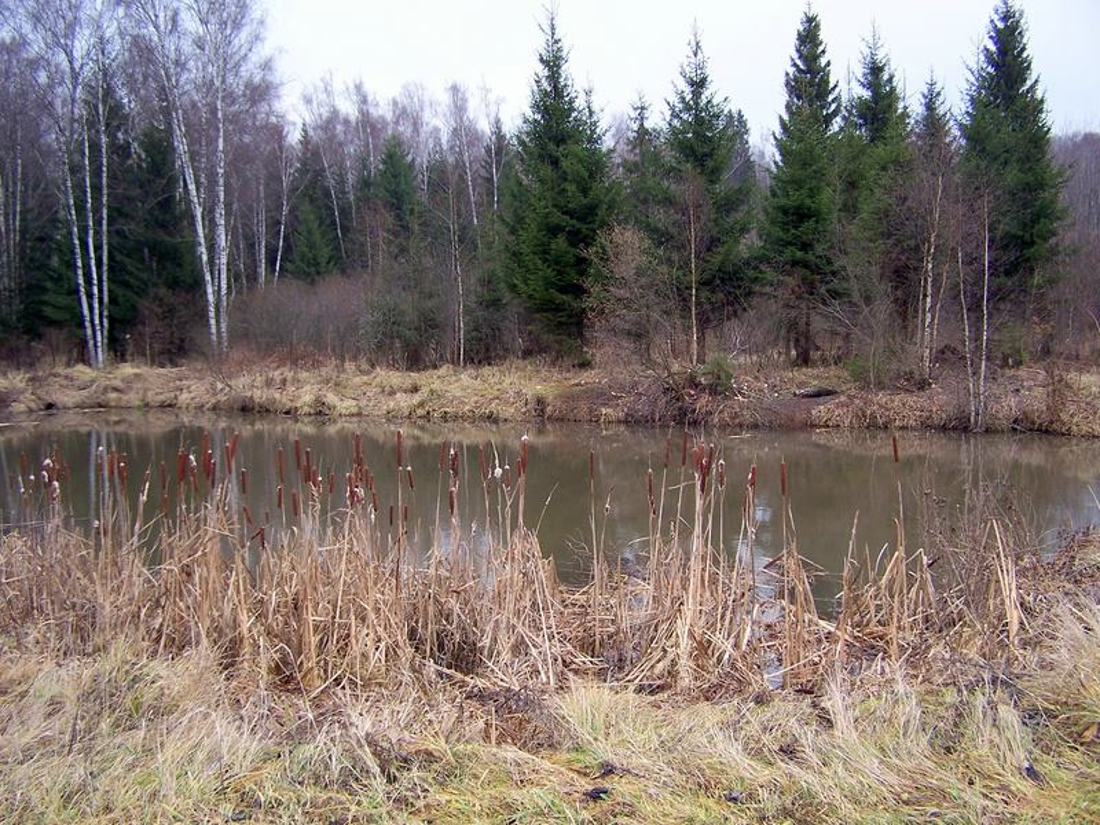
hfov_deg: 49.0
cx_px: 550
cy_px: 412
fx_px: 1208
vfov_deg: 37.7
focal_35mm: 38
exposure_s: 1/60
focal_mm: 6.3
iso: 80
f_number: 2.8
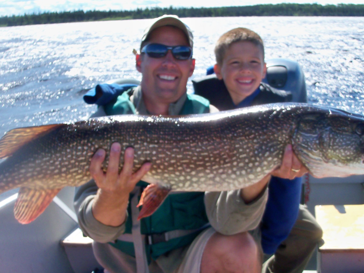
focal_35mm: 48
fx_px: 505
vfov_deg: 30.3
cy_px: 141
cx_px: 182
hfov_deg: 39.7
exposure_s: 1/640
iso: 64
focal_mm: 6.3
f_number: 3
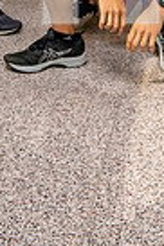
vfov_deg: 19.1
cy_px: -156
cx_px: 108
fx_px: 610
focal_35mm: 89
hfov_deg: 15.3
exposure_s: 1/250
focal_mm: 27
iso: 400
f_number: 6.3
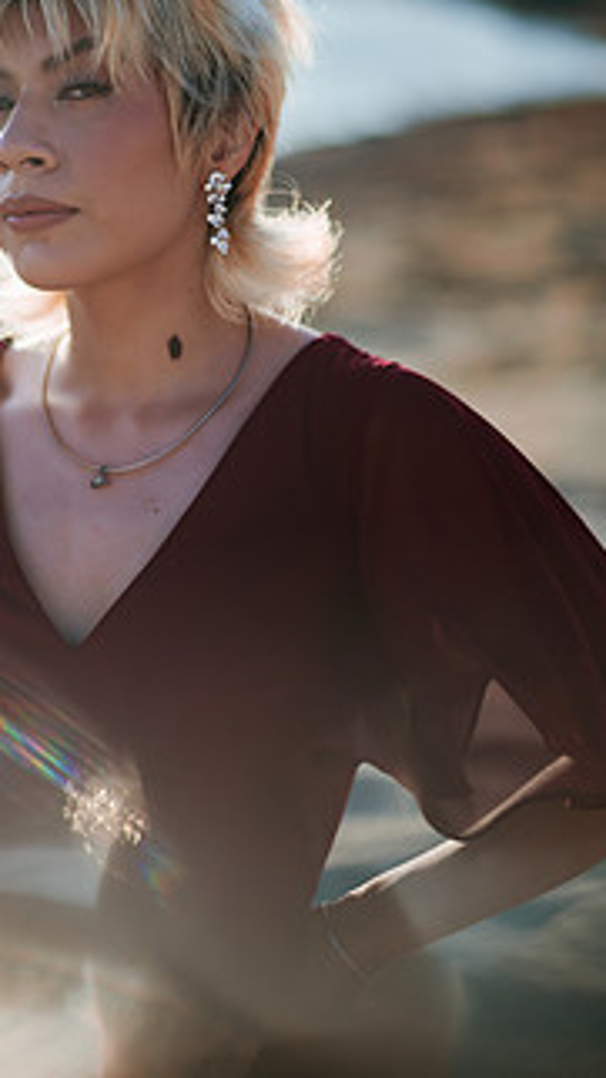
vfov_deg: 25.0
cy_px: 412
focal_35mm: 85
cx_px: 127
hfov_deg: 14.1
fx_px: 2429
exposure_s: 1/8000
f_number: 1.4
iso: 100
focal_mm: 58
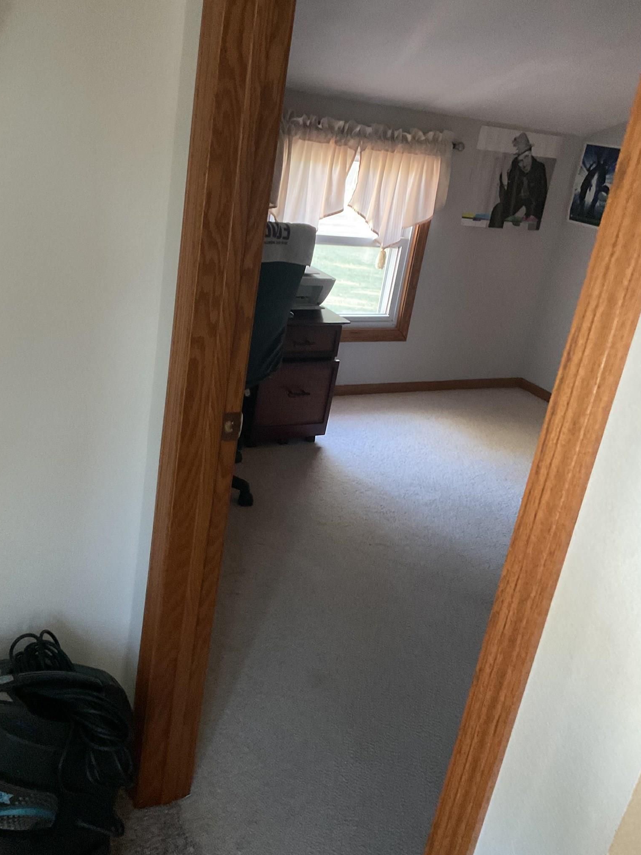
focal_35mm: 33
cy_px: 398
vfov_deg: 55.3
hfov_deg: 42.9
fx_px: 815
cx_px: 300
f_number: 1.8
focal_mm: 3
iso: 400
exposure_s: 1/30
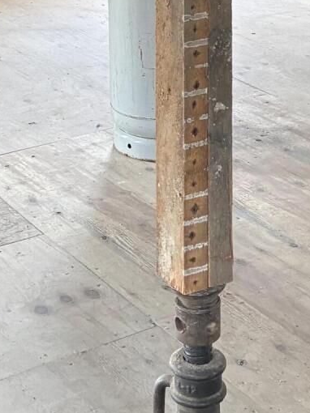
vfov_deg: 17.4
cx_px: 209
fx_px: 1219
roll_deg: +0.4
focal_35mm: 102
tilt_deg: -4.6
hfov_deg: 14.5
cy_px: -198
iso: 200
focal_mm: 5.96
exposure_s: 1/60
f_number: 1.6
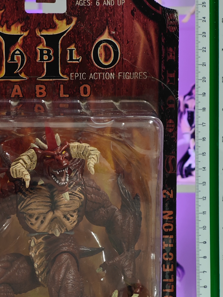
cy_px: 194
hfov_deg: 11.0
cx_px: 55
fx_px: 1159
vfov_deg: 14.6
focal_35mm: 135
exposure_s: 1/16.8
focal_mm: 7.48
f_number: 2.4
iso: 400
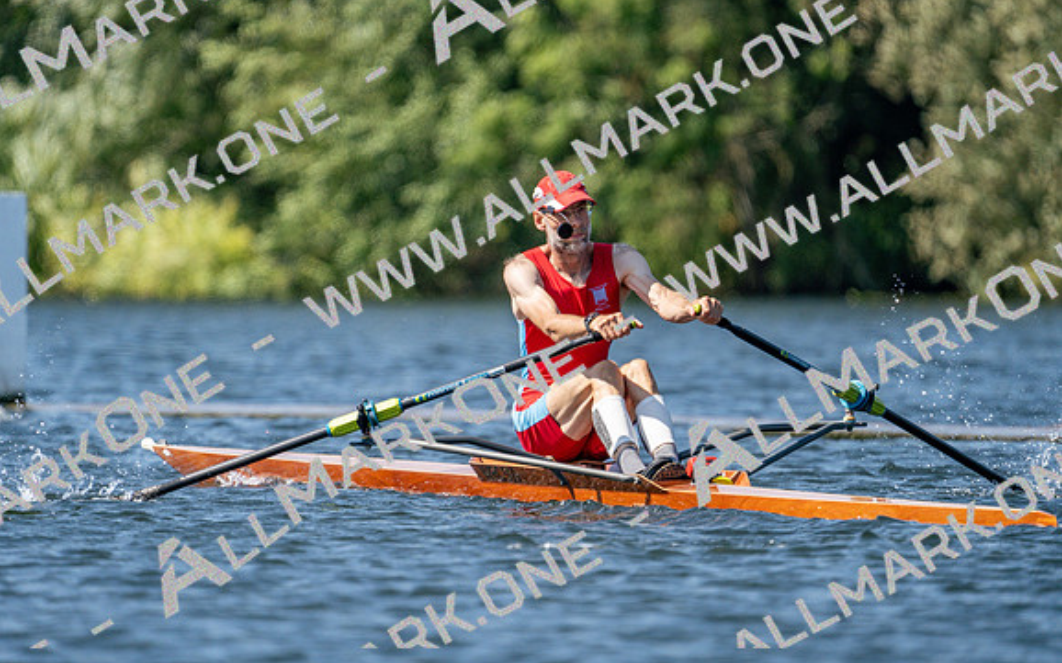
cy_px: 333
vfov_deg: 2.1
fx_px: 17768
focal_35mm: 614
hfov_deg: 3.4
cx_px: 531
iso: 400
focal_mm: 600
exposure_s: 1/2000
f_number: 6.3
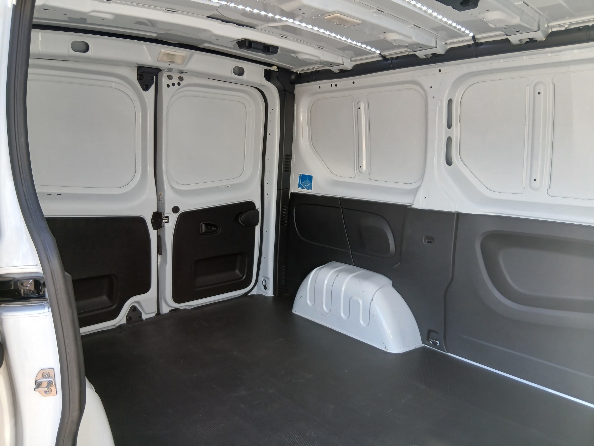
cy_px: 223
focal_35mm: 26
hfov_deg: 67.3
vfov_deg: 53.1
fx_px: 446
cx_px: 297
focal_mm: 3.98
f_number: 1.8
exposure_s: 1/50
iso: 25
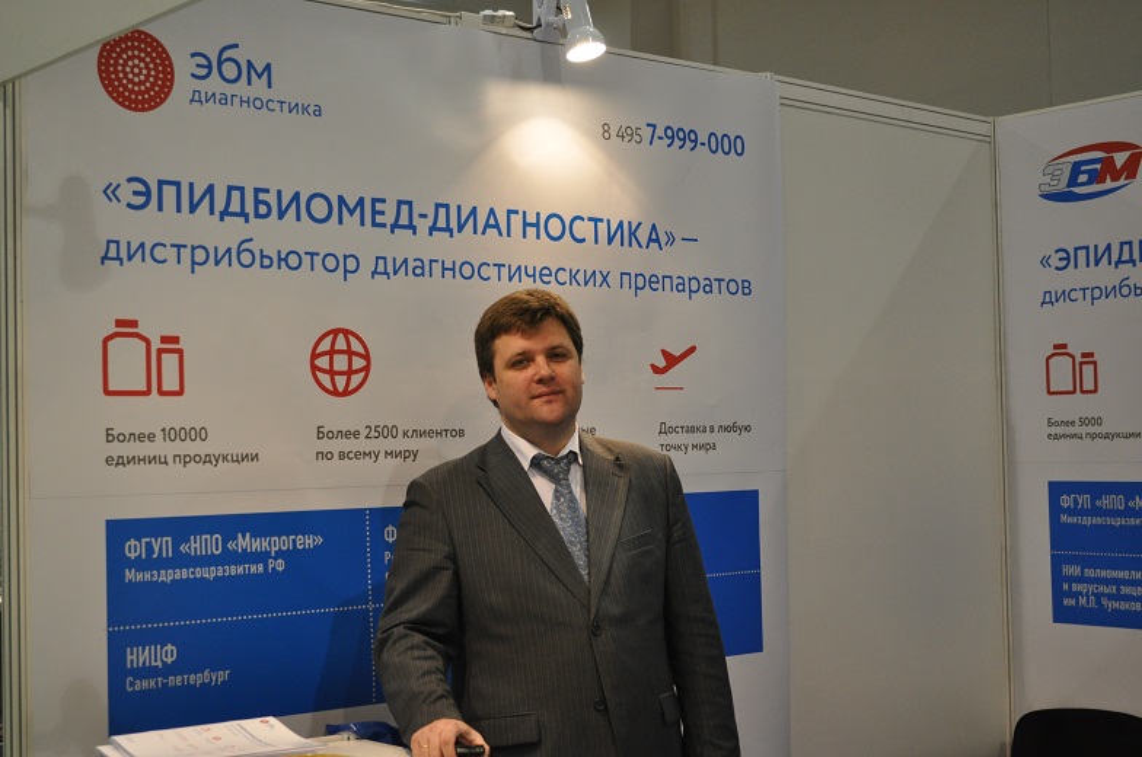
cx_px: 571
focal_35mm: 52
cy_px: 378
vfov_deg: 25.7
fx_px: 1663
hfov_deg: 37.9
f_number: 5
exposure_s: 1/60
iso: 800
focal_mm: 35
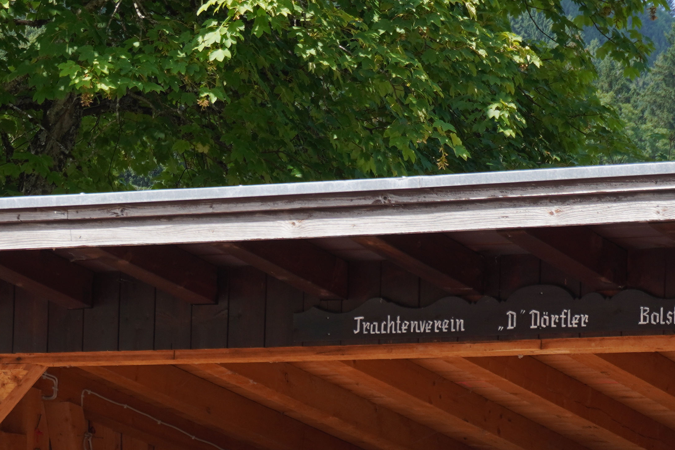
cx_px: 285
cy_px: 604
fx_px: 3394
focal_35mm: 181
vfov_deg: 7.5
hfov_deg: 11.4
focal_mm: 44
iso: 100
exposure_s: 1/250
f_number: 5.6
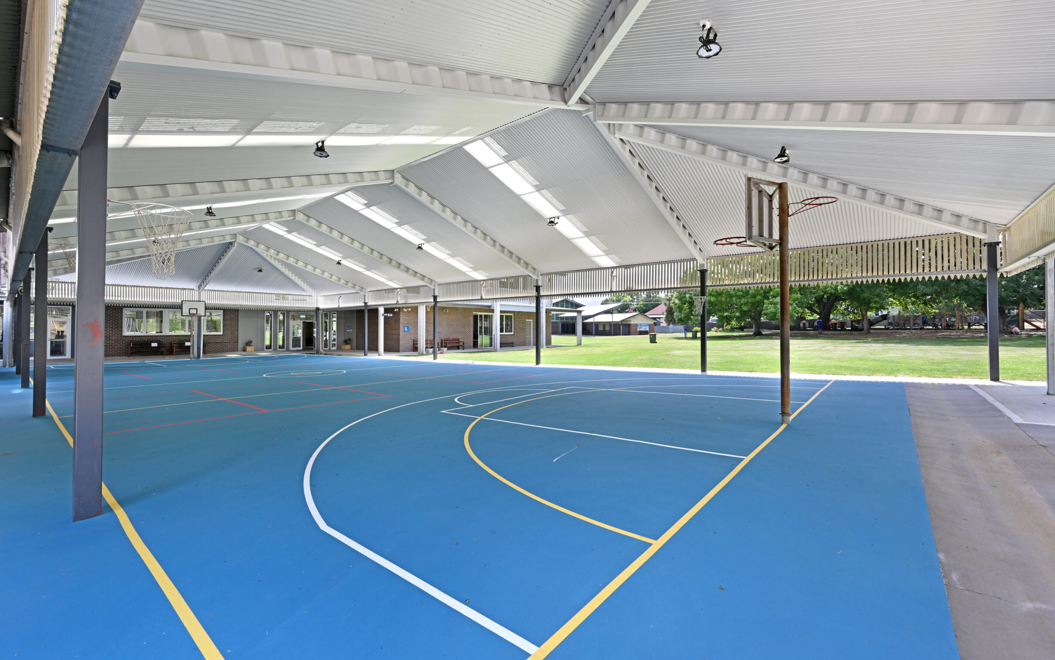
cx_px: 518
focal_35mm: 15
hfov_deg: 101.4
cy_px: 318
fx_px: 431
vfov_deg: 74.8
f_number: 8
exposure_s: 1/30
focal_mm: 14
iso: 400
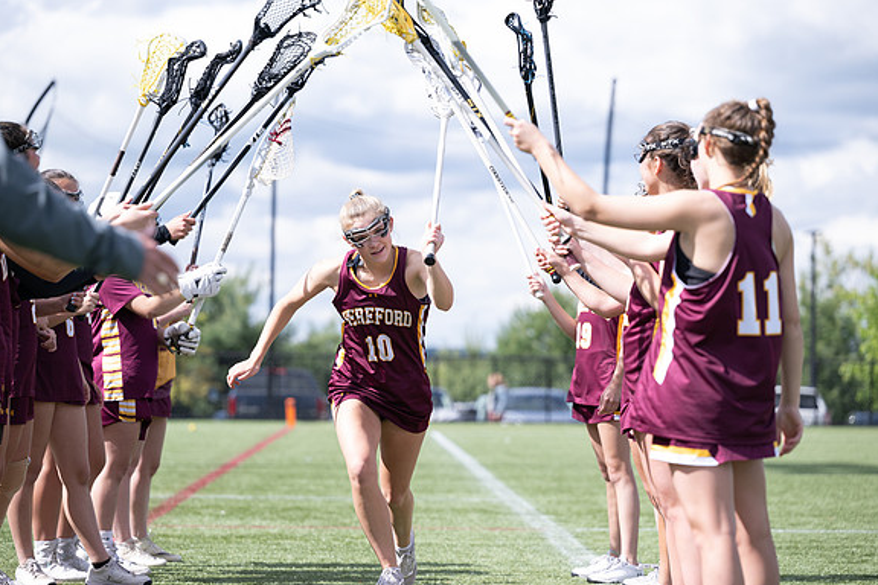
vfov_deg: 10.5
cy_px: 293
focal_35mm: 131
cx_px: 437
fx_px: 3195
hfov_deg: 15.6
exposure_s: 1/2000
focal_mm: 130
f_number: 3.5
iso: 360
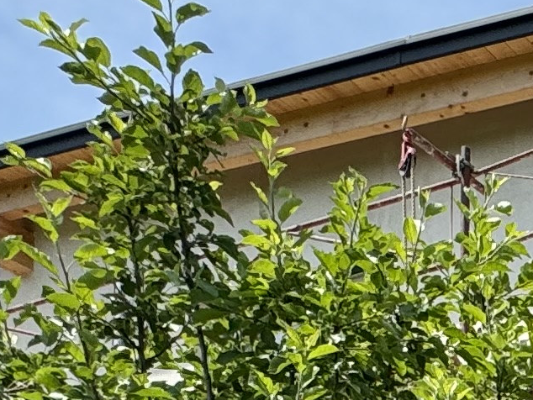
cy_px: 803
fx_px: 1371
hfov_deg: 18.0
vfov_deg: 14.0
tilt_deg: +8.0
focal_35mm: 89
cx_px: 931
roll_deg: +3.3
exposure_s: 1/1277
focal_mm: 2.22
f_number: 2.2
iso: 50
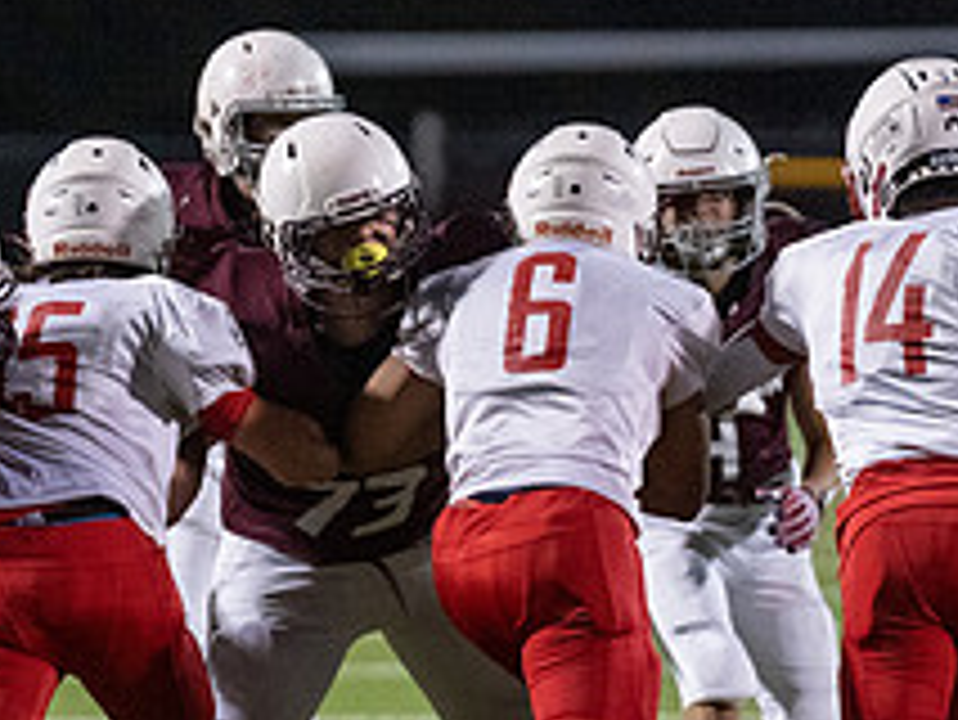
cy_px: 446
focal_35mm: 678
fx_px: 18774
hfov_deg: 2.9
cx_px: 231
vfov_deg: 2.2
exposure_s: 1/1000
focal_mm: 200
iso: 6400
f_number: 2.8
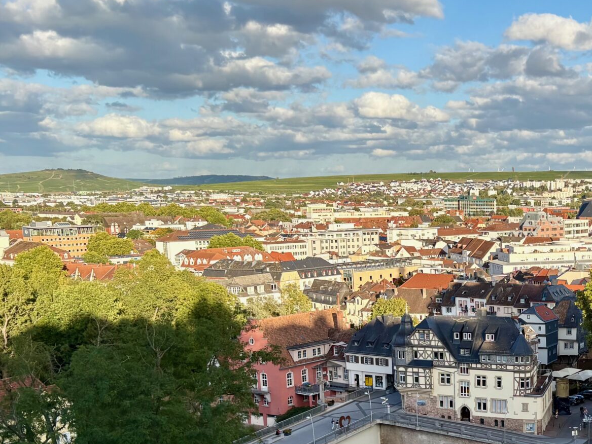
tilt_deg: -11.5
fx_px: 838
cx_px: 549
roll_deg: -0.4
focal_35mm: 49
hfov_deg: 36.2
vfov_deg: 29.1
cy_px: 350
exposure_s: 1/1799
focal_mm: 5.96
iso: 50
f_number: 1.6
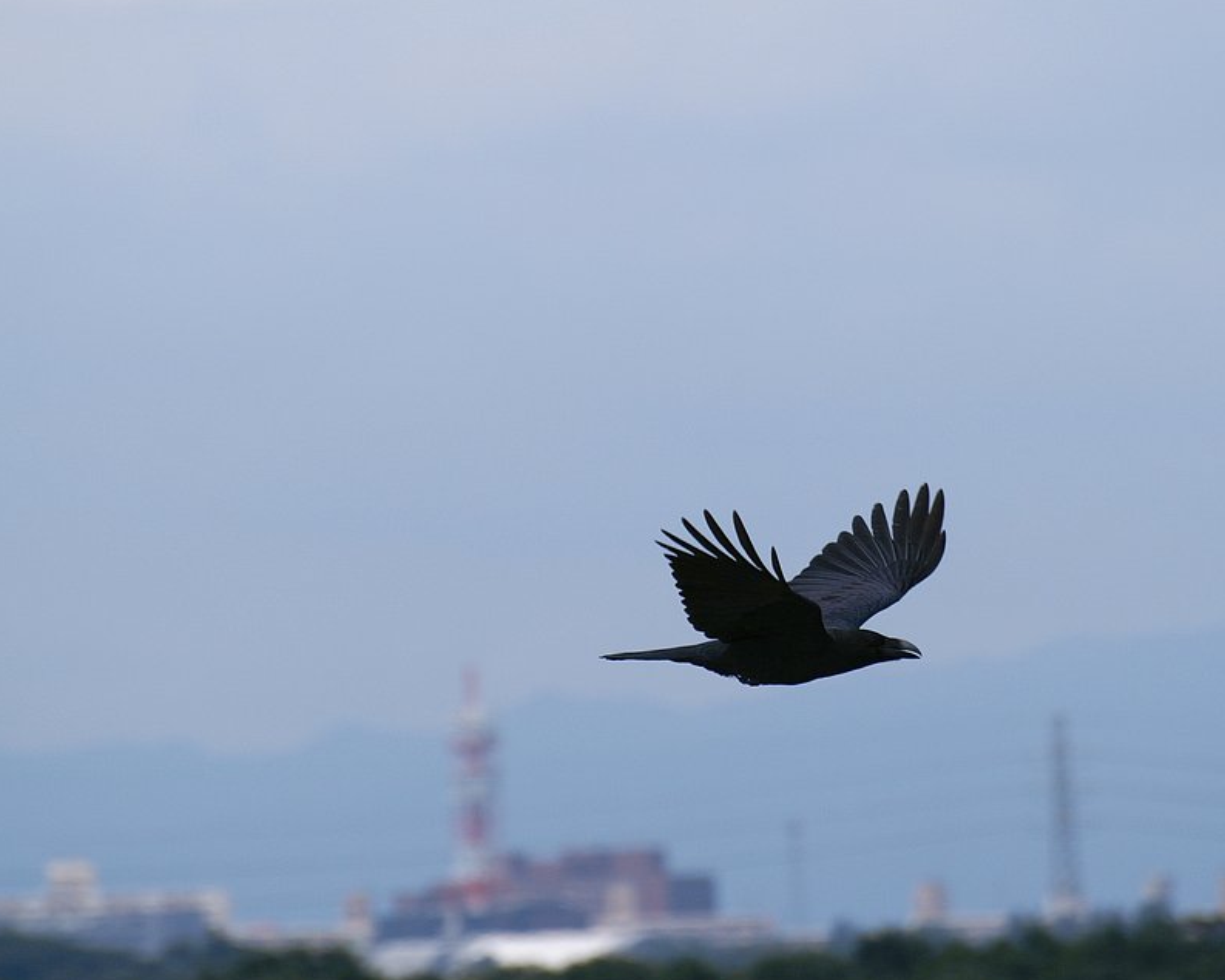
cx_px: 683
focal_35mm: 544
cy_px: 465
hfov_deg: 3.6
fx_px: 19720
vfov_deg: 2.8
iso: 100
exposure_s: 1/1000
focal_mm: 300
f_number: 8
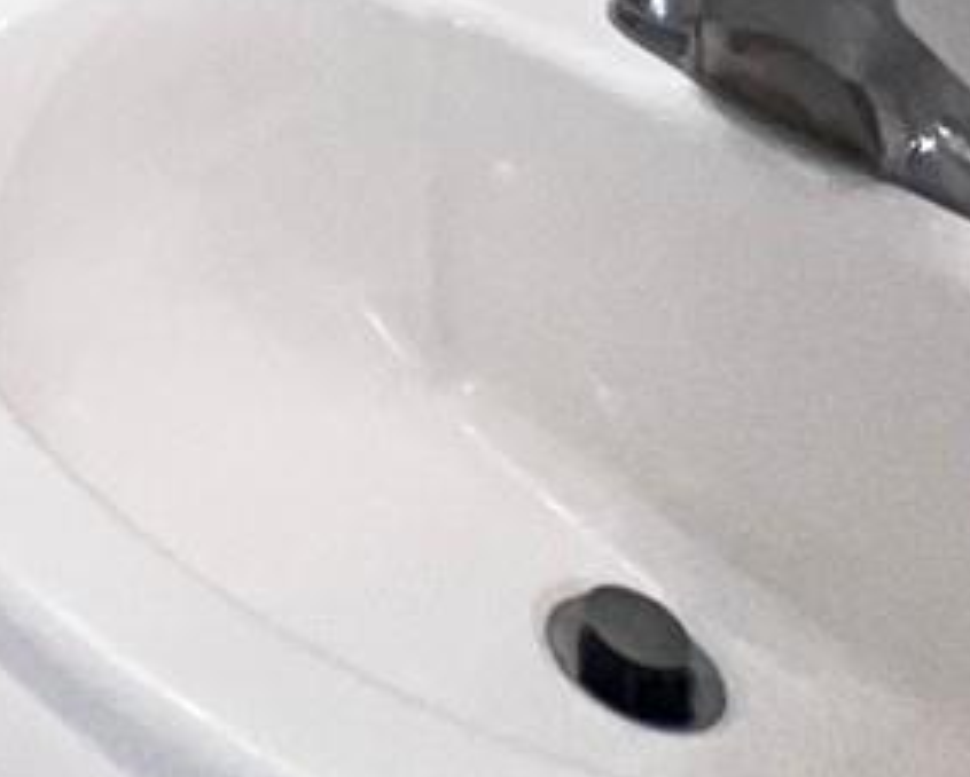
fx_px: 2068
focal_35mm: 72
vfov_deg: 13.6
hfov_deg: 20.4
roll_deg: +0.2
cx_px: -681
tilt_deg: -1.6
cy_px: -1200
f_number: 1.8
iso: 80
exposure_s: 1/120
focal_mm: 1.57
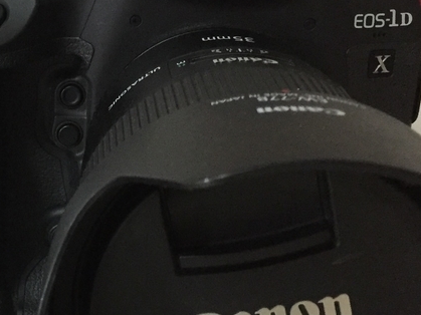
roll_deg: -1.7
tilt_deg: -20.5
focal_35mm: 83
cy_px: 212
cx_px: -51
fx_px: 1009
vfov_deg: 17.7
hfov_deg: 22.2
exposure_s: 1/30
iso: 250
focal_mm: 4.15
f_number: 2.2
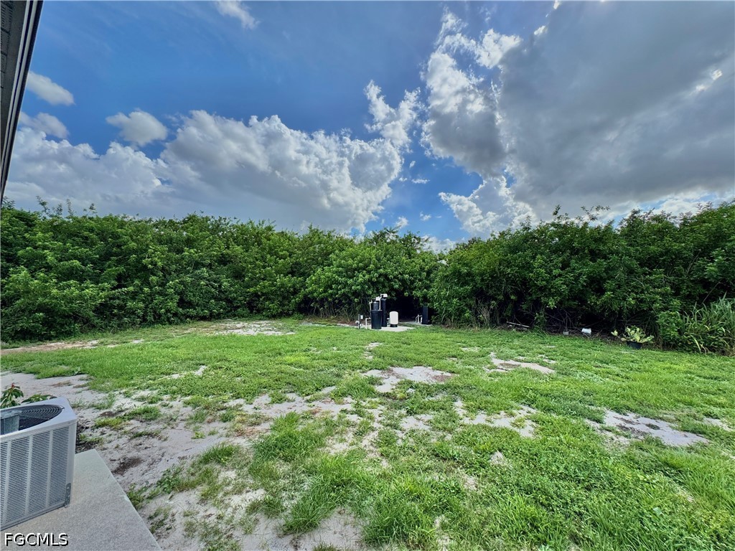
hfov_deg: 102.1
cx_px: 368
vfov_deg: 85.7
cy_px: 276
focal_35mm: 14
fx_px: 297
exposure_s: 1/2146
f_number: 2.2
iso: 50
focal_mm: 2.22
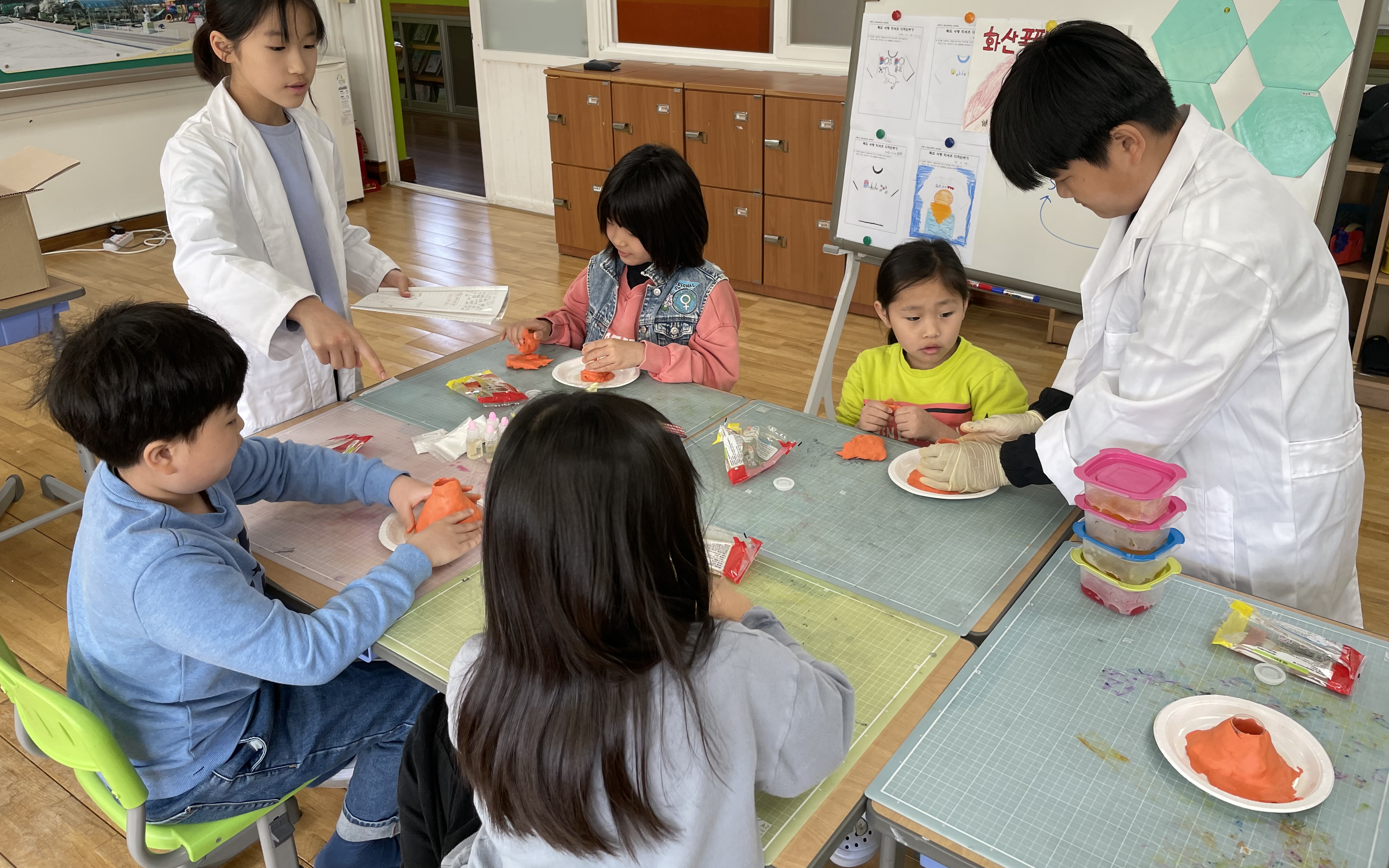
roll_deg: +0.2
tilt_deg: -21.6
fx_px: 1060
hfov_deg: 66.5
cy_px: 358
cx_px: 702
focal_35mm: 28
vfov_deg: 44.4
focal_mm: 4.2
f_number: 1.6
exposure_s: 1/121
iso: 50
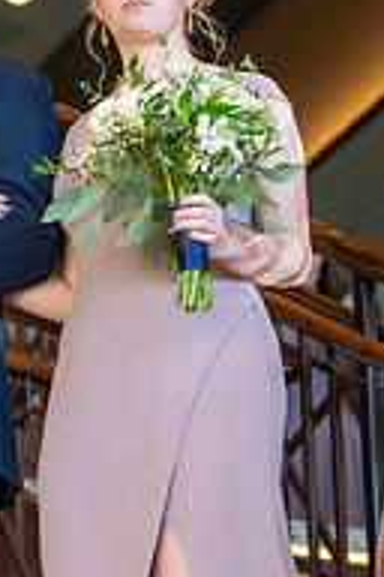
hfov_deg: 5.6
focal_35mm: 246
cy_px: 398
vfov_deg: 8.4
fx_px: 3936
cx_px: -4
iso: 800
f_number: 2.8
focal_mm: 55.5
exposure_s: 1/250
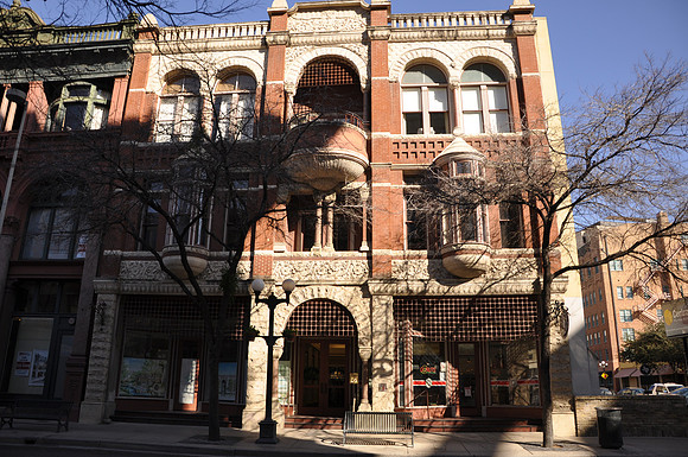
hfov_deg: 67.5
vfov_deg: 47.8
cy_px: 228
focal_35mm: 27
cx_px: 344
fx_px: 515
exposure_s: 1/200
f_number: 5
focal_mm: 18
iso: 200
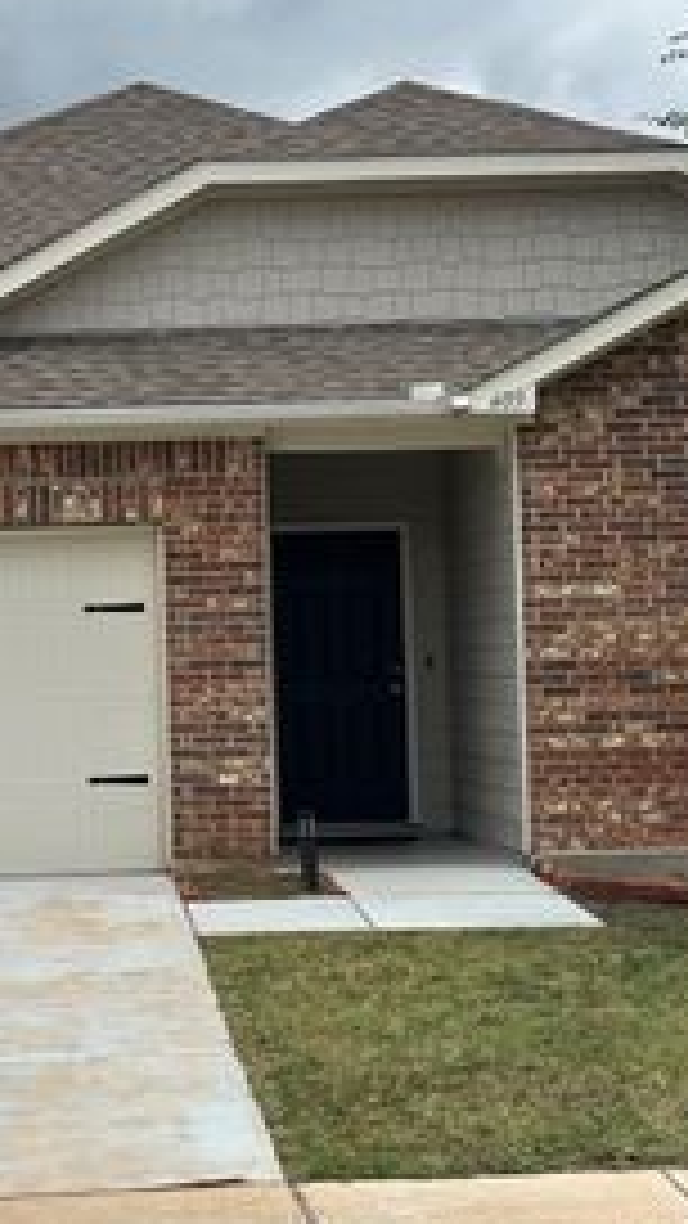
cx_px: 81
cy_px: 506
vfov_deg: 22.2
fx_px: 3113
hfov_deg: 12.5
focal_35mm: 96
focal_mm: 6.86
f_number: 1.78
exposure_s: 1/4367
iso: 64
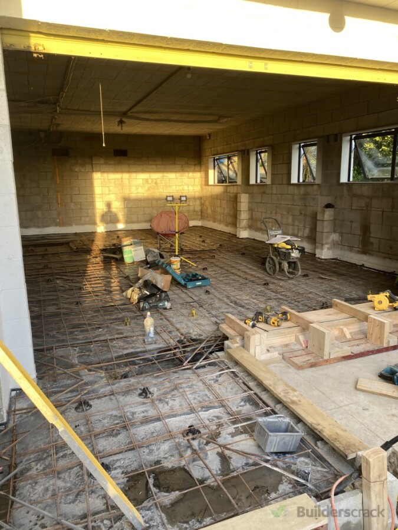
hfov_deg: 53.1
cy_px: 265
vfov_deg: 67.3
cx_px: 199
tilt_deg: -10.6
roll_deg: +2.1
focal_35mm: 26
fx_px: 399
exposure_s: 1/122
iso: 50
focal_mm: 4.25
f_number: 1.8
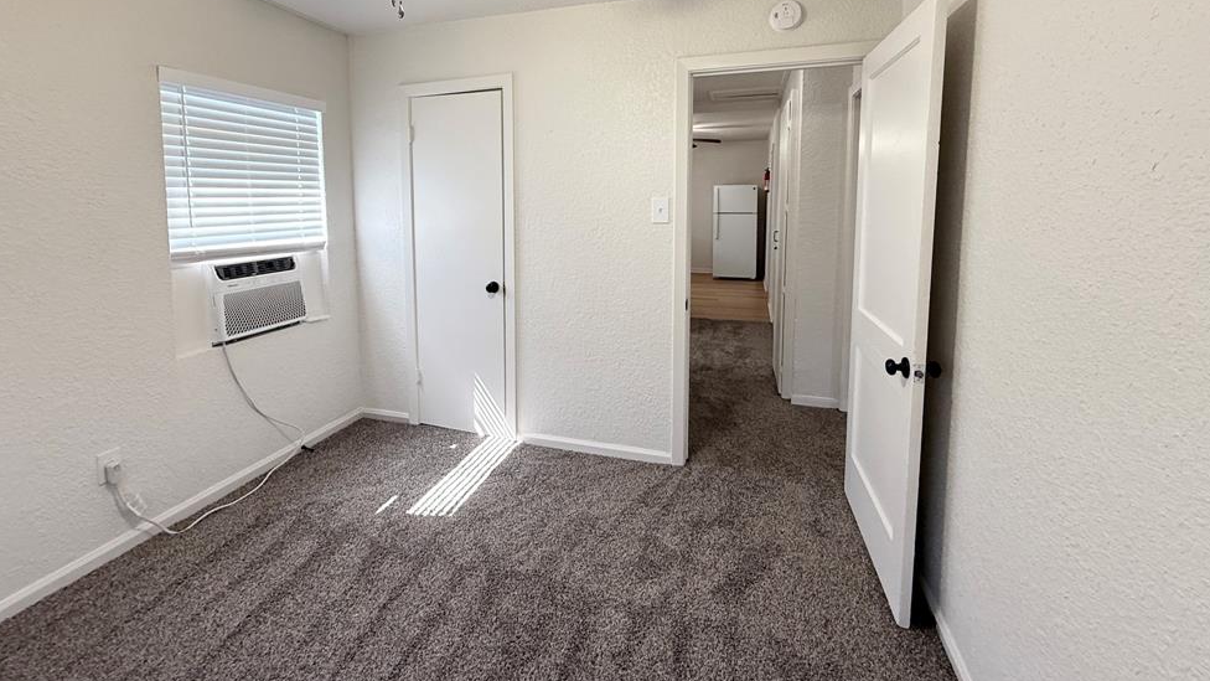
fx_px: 513
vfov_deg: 65.7
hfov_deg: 99.3
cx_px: 584
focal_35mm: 16
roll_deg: -0.3
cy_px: 239
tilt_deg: -5.4
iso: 100
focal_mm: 2.22
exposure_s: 1/120
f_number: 2.2
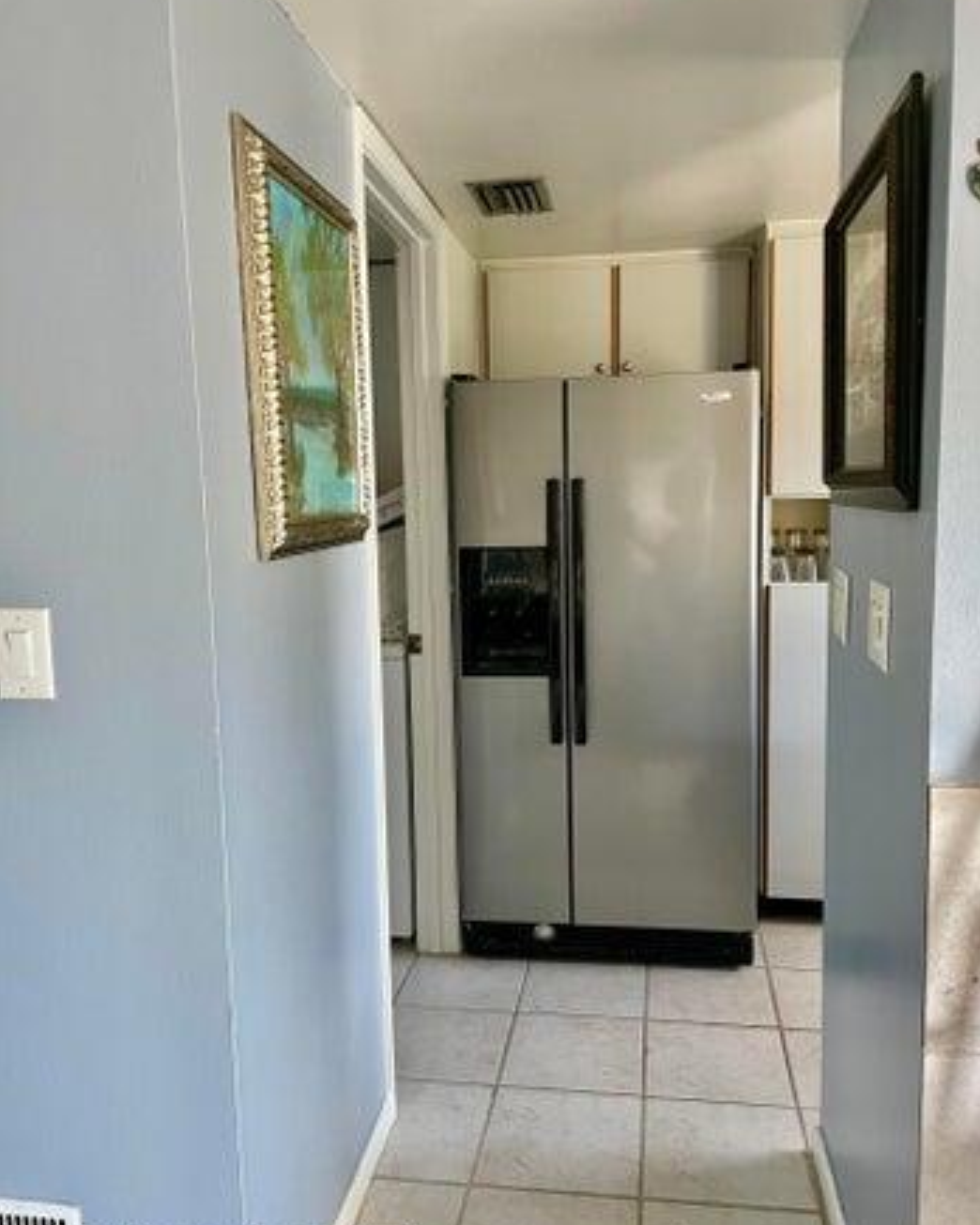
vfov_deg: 62.2
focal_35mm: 28
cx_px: 501
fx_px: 1015
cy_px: 634
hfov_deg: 51.5
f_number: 1.6
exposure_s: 1/60
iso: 160
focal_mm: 4.2
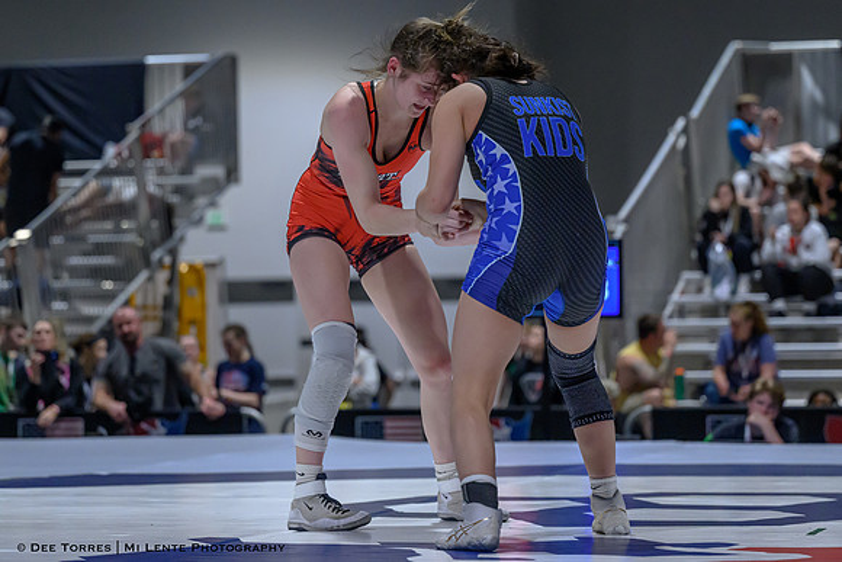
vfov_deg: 10.8
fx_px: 2982
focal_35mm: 127
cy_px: 224
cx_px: 449
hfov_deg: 16.1
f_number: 2.8
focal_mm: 96
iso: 4500
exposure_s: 1/640
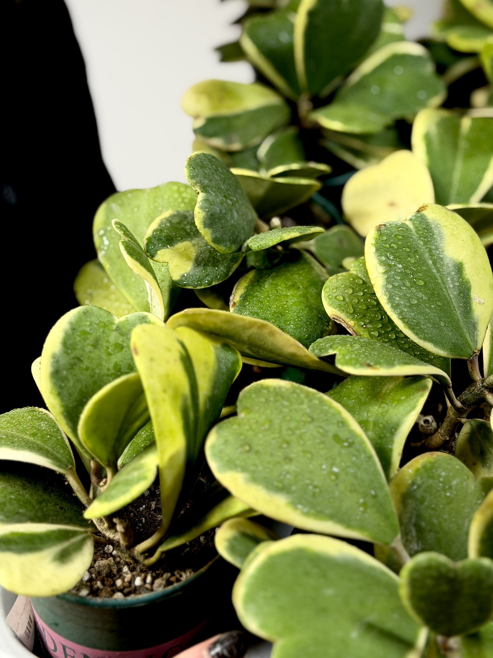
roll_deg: -0.2
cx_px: 322
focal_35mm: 63
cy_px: 256
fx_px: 1196
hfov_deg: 23.2
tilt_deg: -9.9
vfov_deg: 30.6
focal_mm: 6.76
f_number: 1.78
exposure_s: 1/101
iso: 100
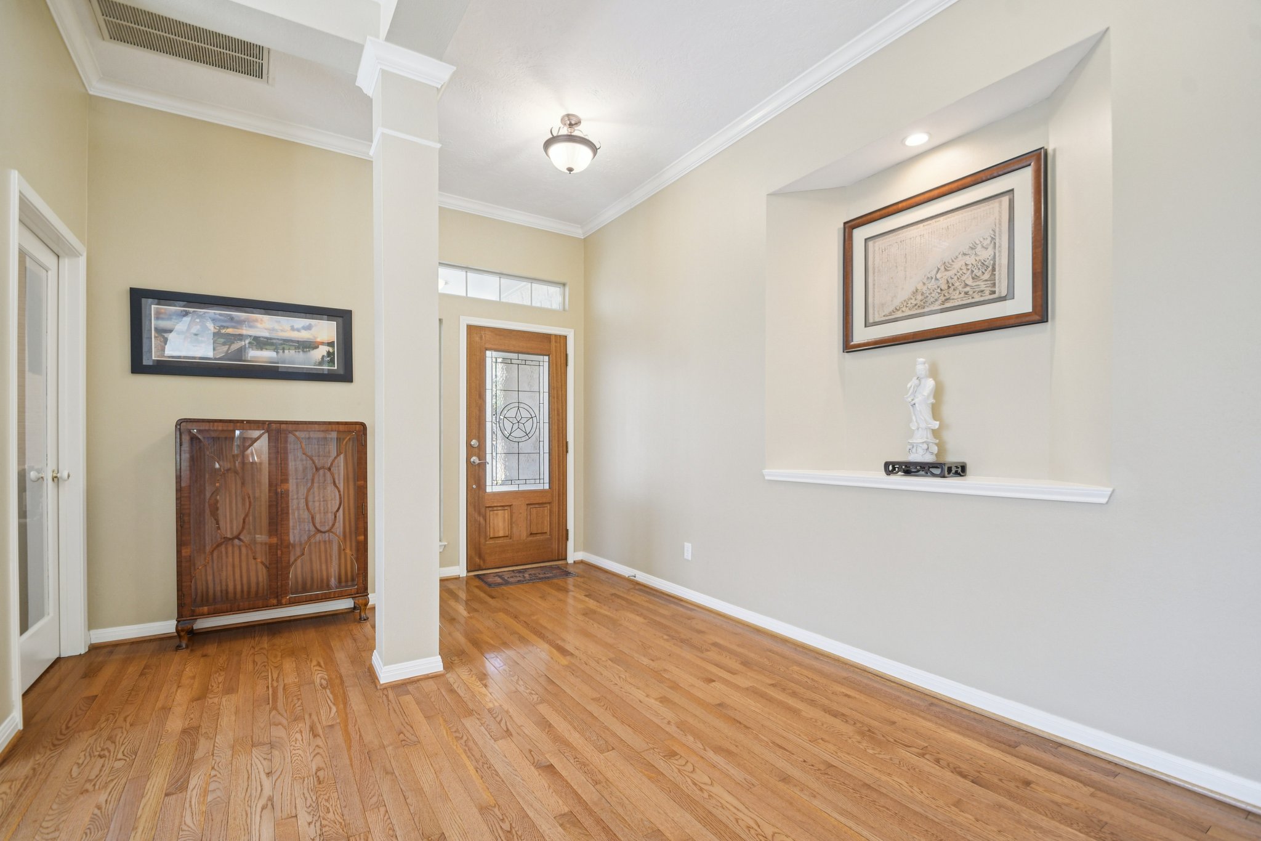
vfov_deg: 77.3
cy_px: 420
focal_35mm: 15
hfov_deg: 100.4
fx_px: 525
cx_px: 630
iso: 400
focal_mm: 10
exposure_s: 1/6
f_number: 8
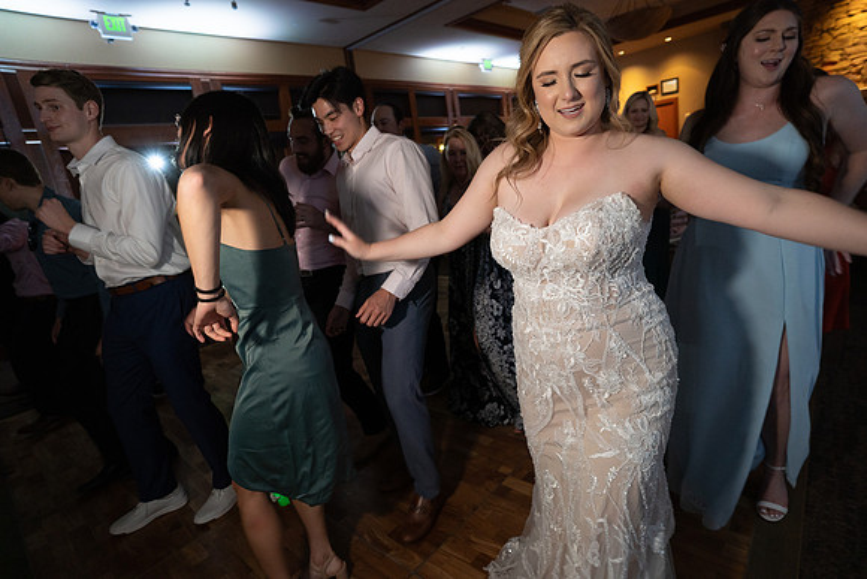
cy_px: 290
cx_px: 434
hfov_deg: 90.0
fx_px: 434
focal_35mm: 18
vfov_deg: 67.4
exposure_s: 1/80
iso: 1600
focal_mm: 18
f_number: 2.8
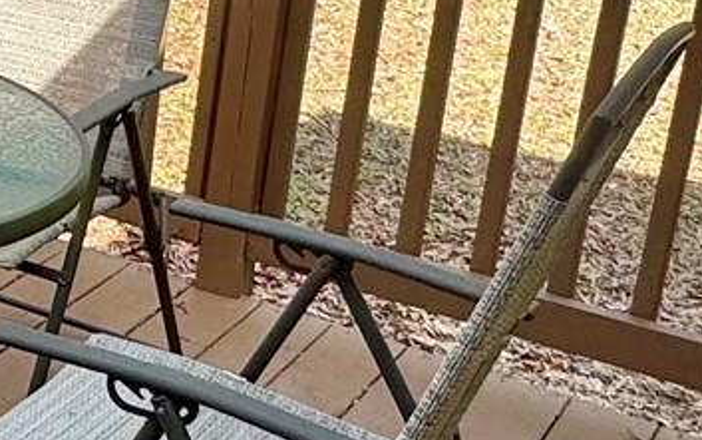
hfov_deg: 19.8
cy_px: 32
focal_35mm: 86
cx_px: -434
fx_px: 1646
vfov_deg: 15.0
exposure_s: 1/548
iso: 40
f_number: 2.2
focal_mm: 2.22
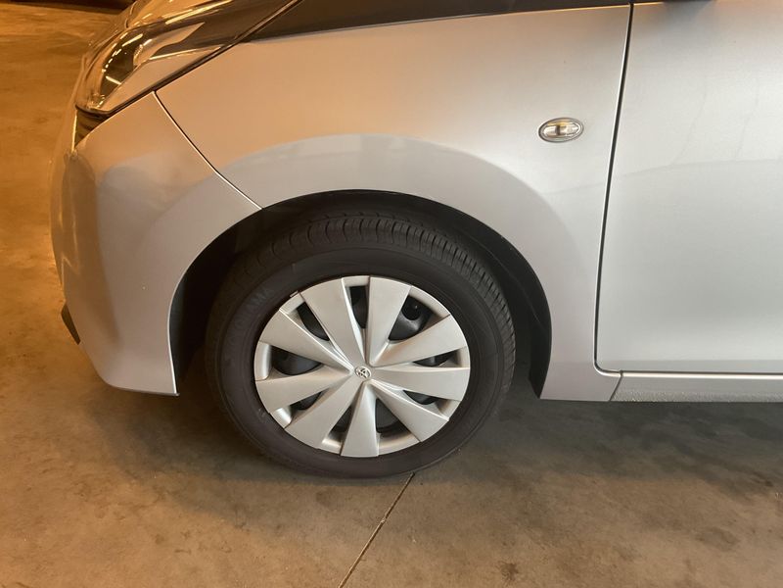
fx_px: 656
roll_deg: -2.5
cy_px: 294
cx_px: 392
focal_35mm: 29
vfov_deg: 48.2
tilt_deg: -28.9
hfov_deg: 61.7
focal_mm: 3
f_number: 1.8
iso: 100
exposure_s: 1/50
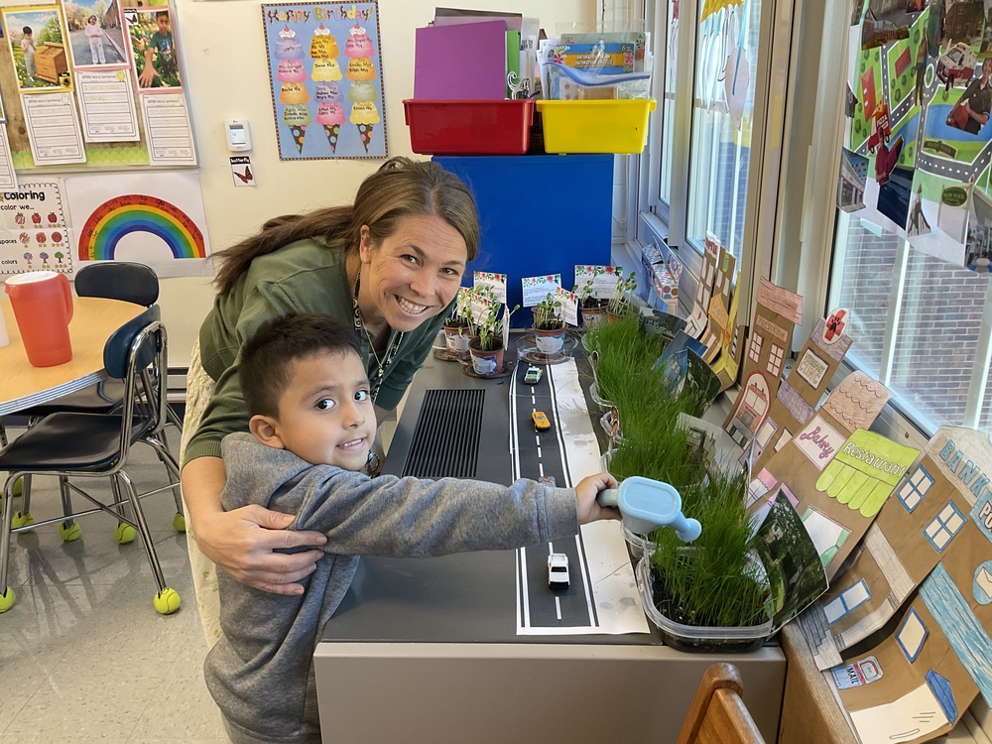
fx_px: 831
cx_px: 496
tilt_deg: -19.4
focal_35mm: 29
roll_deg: +1.9
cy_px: 372
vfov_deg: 48.2
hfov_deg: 61.7
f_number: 1.8
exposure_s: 1/50
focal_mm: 3
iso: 50
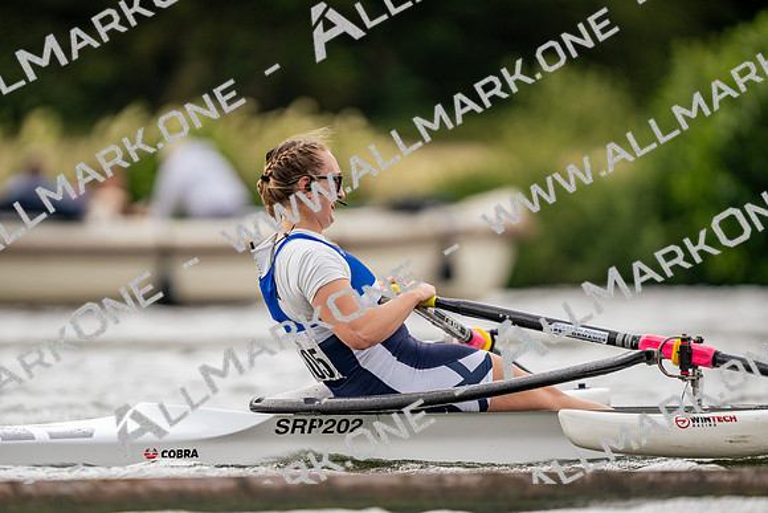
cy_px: 256
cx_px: 384
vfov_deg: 3.4
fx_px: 8535
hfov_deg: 5.2
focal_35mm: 400
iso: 320
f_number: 3.2
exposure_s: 1/4000
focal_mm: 400
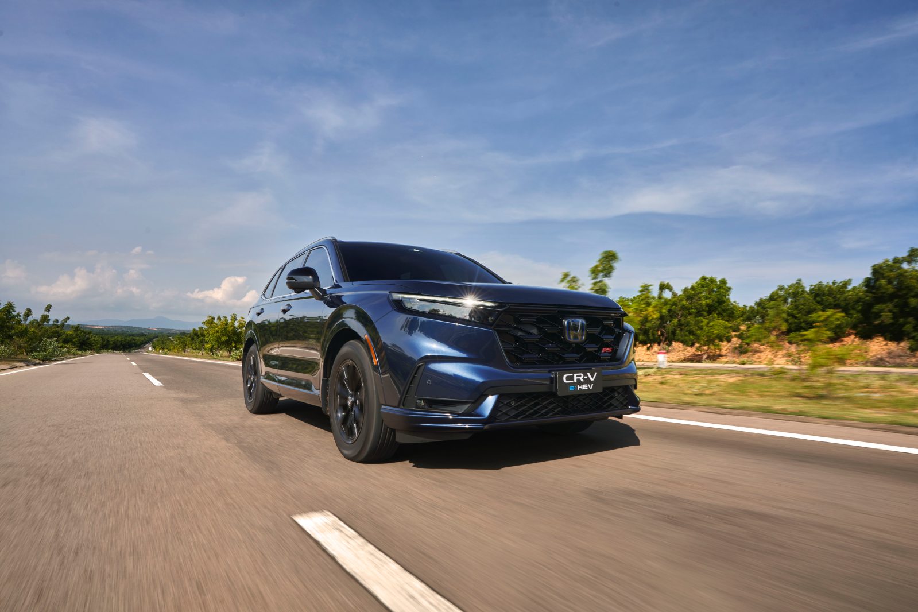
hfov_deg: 84.0
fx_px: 510
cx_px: 459
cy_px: 306
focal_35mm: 20
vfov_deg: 61.9
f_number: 13
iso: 200
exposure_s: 1/60
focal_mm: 20
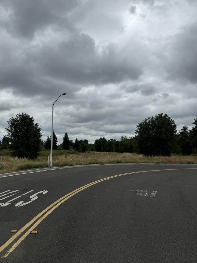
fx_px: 182
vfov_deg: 71.6
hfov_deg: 56.8
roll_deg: -1.1
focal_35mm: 24
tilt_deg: +5.8
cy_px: 132
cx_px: 98
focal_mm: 6.76
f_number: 1.78
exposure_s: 1/11905
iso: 80
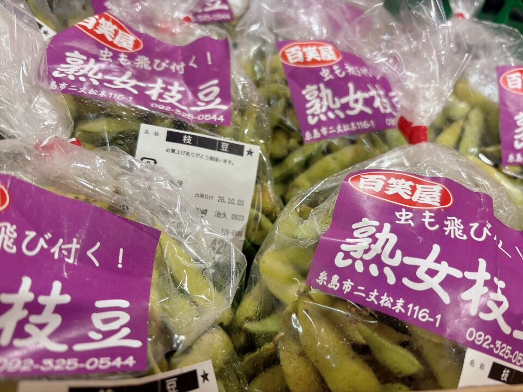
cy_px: 196
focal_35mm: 26
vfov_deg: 53.1
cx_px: 262
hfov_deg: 67.3
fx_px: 393
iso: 125
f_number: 1.6
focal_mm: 5.96
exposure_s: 1/60
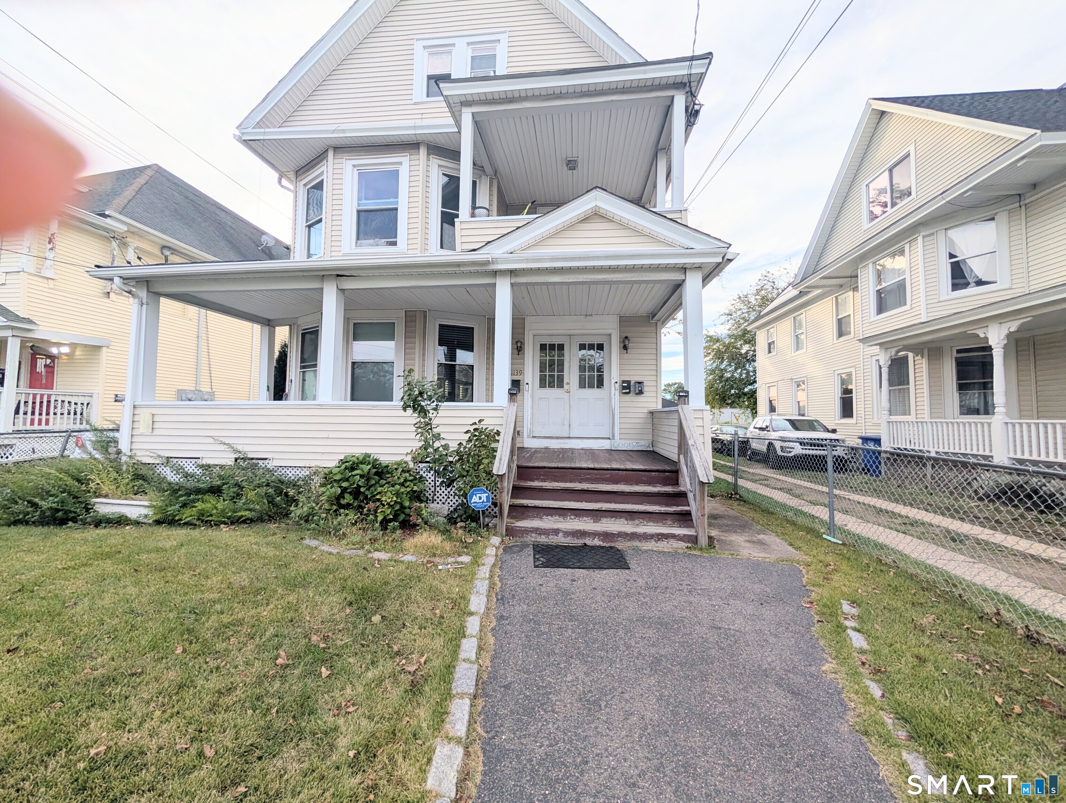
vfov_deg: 94.6
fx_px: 370
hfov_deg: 110.5
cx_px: 533
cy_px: 402
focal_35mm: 12
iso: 54
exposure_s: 1/2342
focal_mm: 2.02
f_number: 1.7
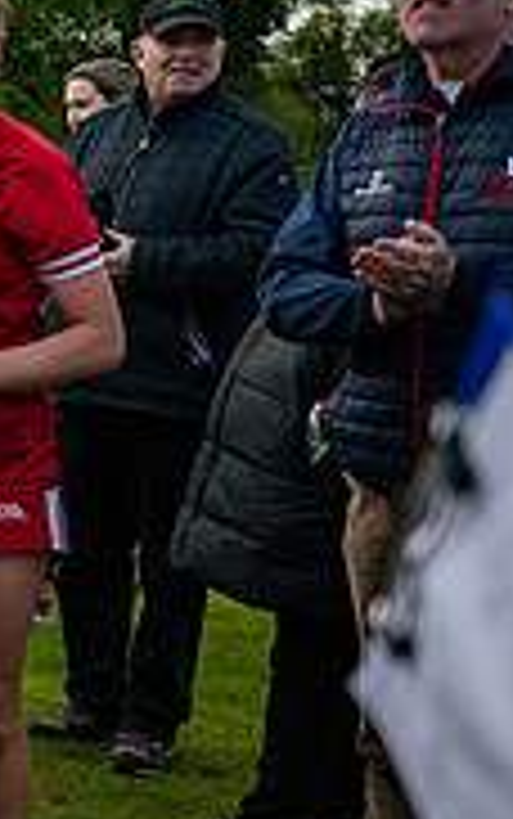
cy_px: 304
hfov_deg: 11.5
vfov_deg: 21.6
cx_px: -684
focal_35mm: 96
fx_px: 2144
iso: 125
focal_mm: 29.5
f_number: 2.8
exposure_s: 1/6400
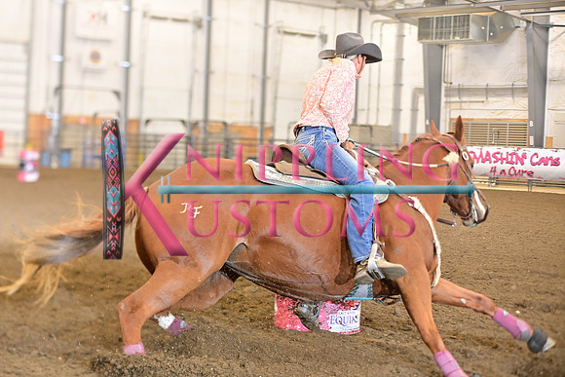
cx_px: 282
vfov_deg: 16.7
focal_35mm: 82
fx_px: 1287
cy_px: 188
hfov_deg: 24.8
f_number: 3.5
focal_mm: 82
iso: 2500
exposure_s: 1/250
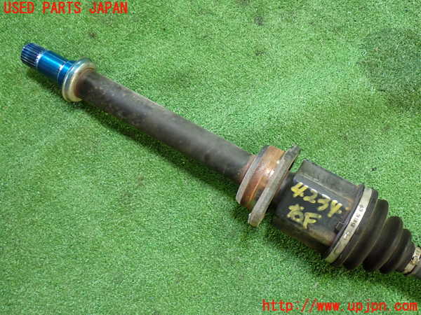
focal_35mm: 38
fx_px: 462
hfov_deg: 49.0
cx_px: 210
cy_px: 158
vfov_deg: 37.7
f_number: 2.7
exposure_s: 1/40
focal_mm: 6.83
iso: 640
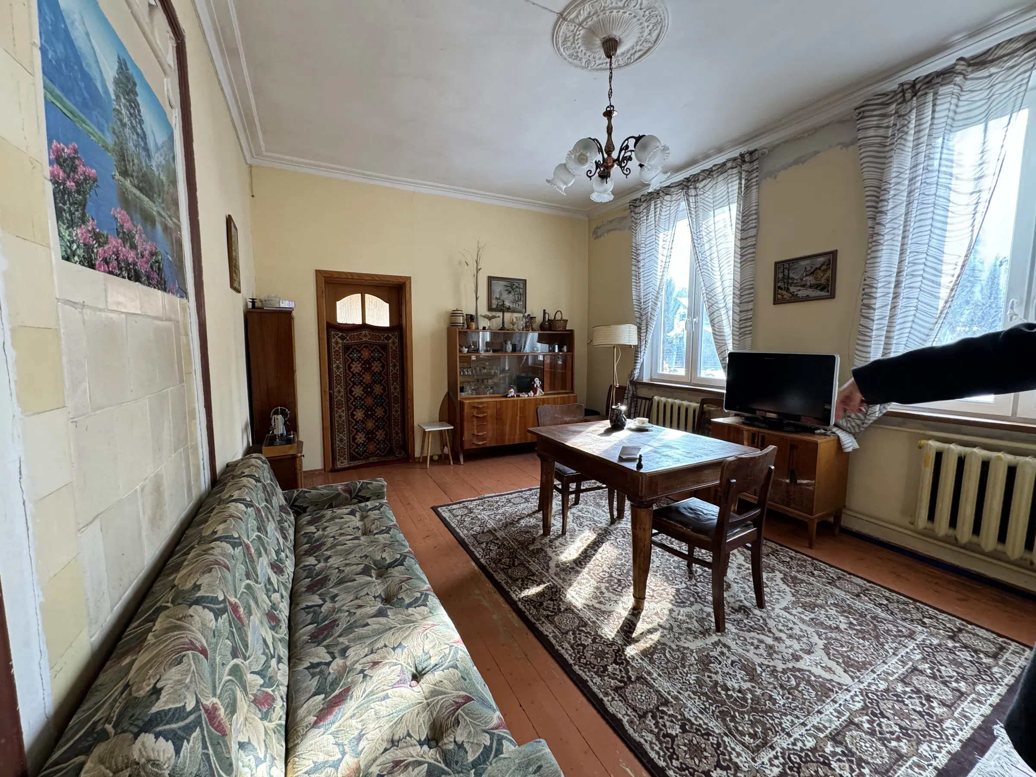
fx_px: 419
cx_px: 518
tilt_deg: -5.6
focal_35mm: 14
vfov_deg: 85.7
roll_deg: -0.4
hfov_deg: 102.1
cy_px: 388
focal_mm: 2.22
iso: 320
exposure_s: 1/86
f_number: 2.2
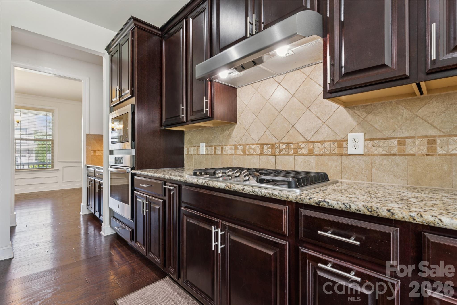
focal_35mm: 17
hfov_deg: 94.3
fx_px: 212
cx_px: 228
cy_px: 152
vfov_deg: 71.4
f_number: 13
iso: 100
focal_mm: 16.7
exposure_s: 1.6
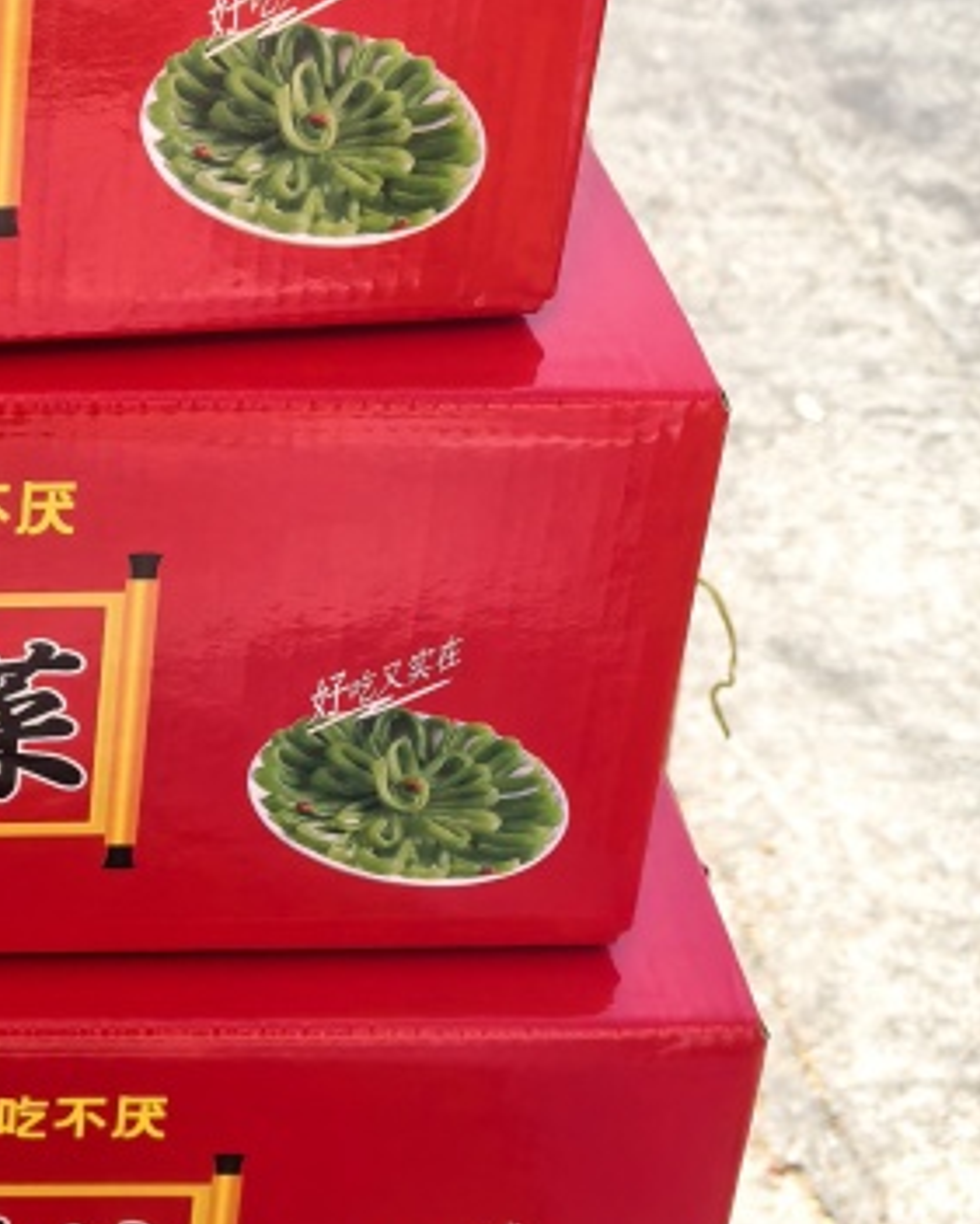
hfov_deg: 18.0
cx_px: -269
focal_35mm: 80
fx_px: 2899
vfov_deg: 22.7
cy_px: -47
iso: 50
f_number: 2
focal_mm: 5.75
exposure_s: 1/1577
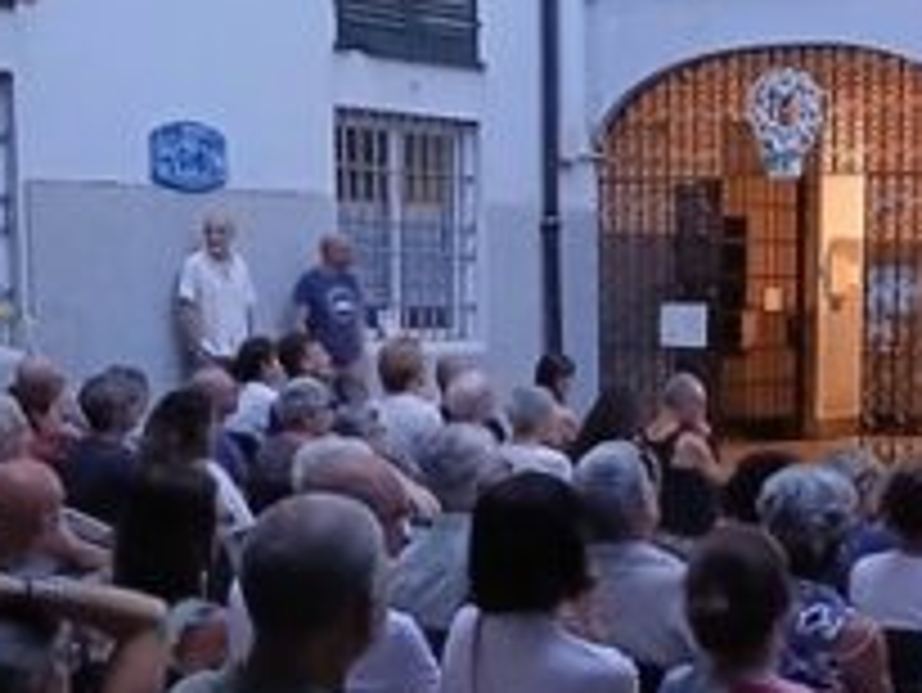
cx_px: 801
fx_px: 2159
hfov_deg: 23.6
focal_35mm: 81
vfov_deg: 17.9
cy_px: 644
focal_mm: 3.98
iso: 1250
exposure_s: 1/16.7
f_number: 1.8
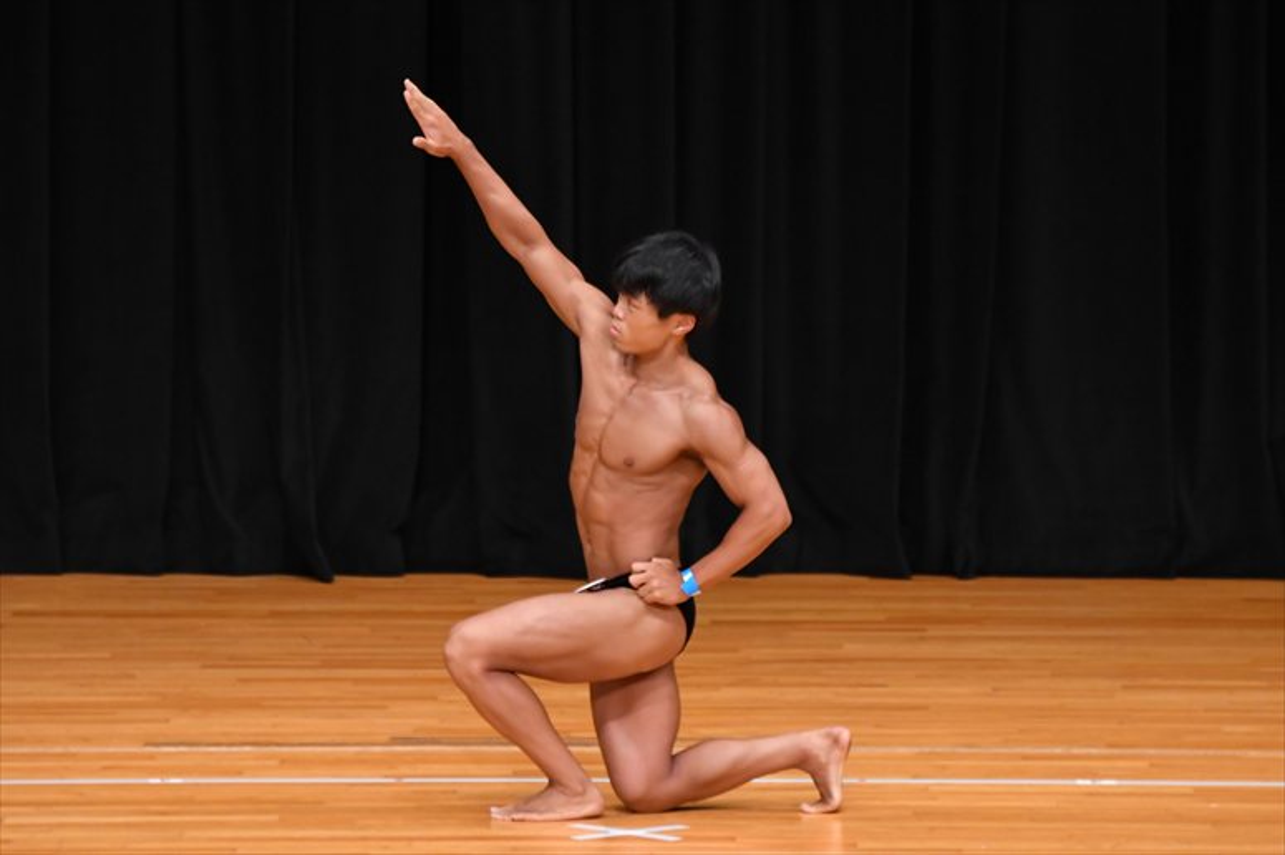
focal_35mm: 315
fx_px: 11238
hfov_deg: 6.5
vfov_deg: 4.4
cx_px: 642
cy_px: 428
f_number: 5.6
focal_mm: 210
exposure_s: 1/400
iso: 3200
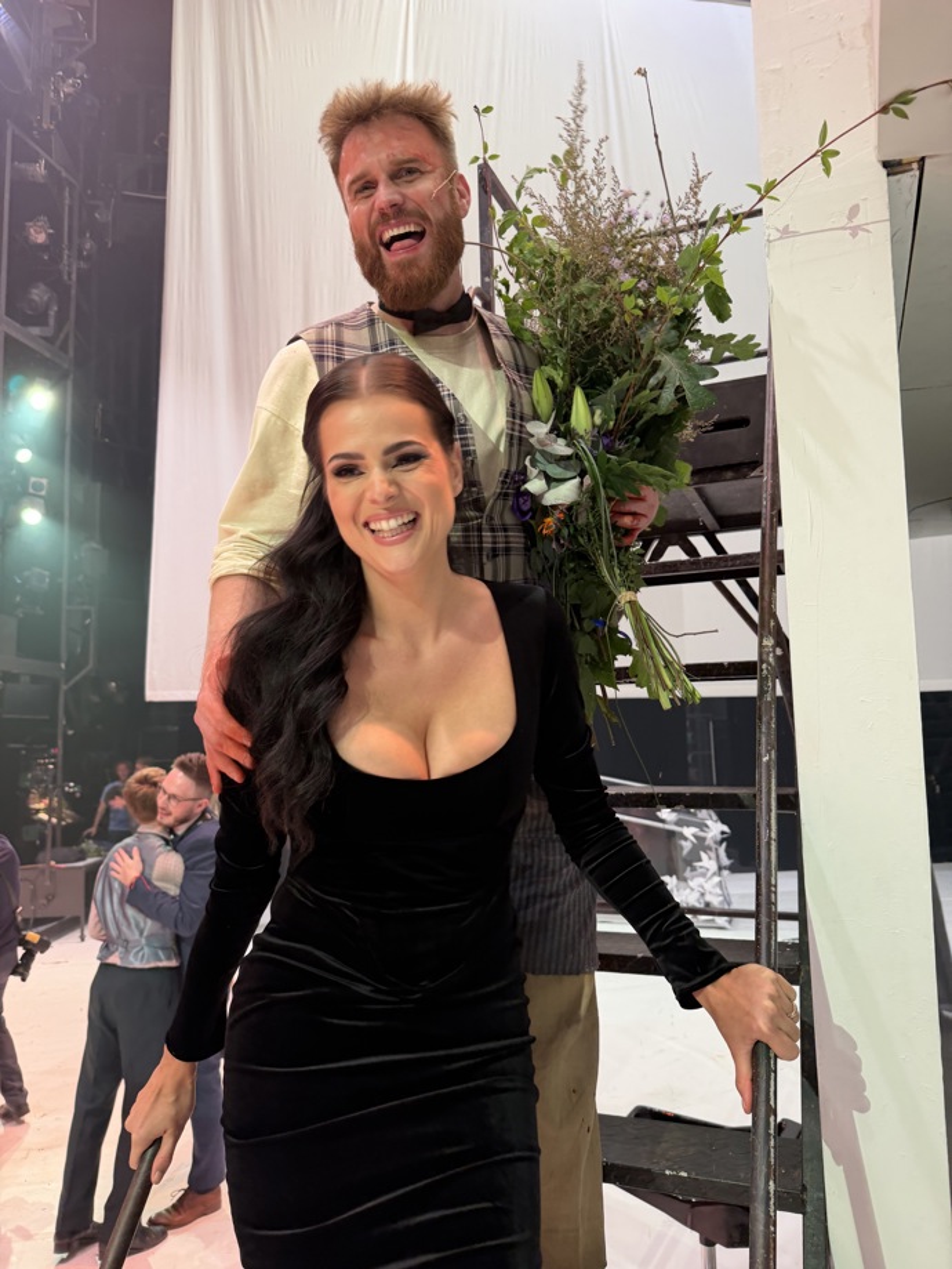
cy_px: 634
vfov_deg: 71.6
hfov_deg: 56.8
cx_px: 476
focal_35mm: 24
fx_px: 879
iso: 125
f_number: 1.78
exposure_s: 1/50
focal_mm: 6.76
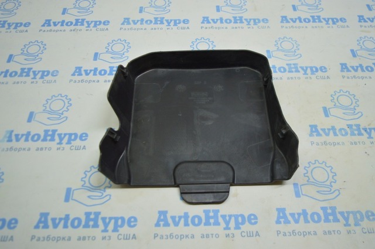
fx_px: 328
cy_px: 124
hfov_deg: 59.6
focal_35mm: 32
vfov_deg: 41.6
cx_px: 188
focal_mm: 21
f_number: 3.8
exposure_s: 1/80
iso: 400
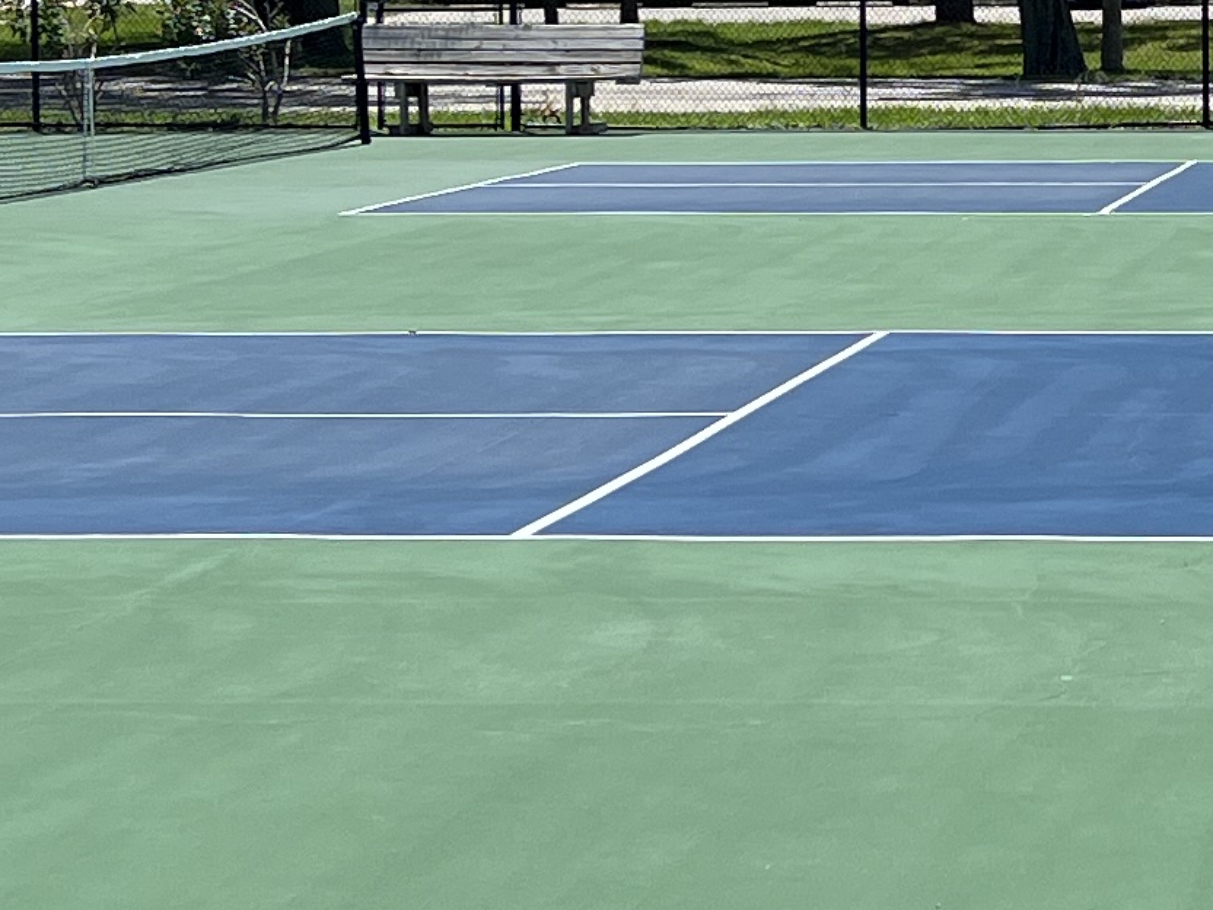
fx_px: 4415
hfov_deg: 15.3
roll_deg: +0.4
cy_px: 69
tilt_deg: -2.7
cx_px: 1274
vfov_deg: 11.7
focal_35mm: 126
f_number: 1.5
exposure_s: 1/4444
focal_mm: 5.7
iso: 50
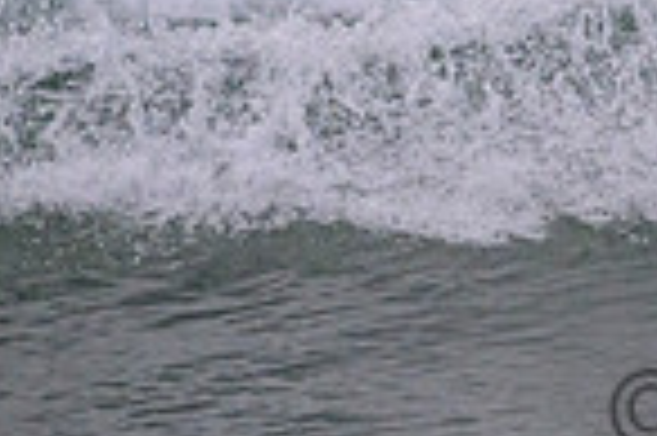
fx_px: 58115
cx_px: 958
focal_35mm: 3188
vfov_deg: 0.4
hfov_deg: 0.6
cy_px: -335
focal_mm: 800
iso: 2000
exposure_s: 1/2000
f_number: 11
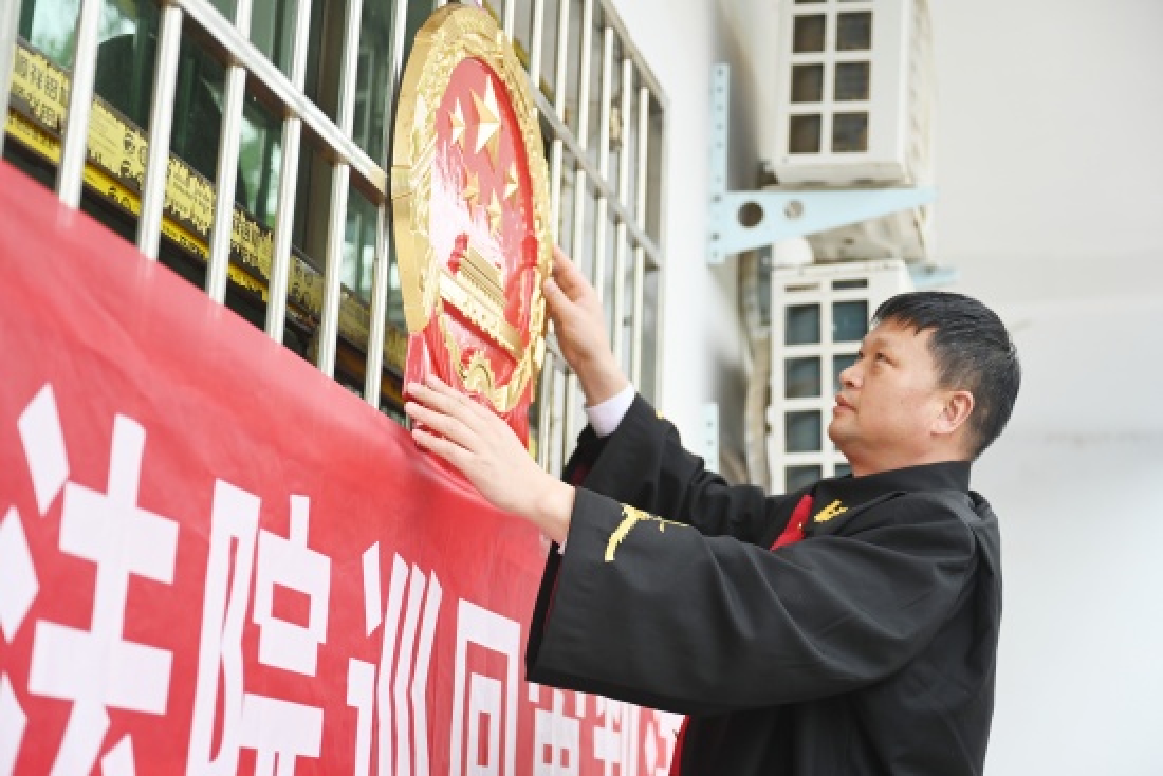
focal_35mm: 53
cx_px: 582
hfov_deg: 37.5
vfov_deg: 25.5
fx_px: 1713
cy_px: 388
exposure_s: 1/400
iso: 450
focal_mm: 53
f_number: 2.8
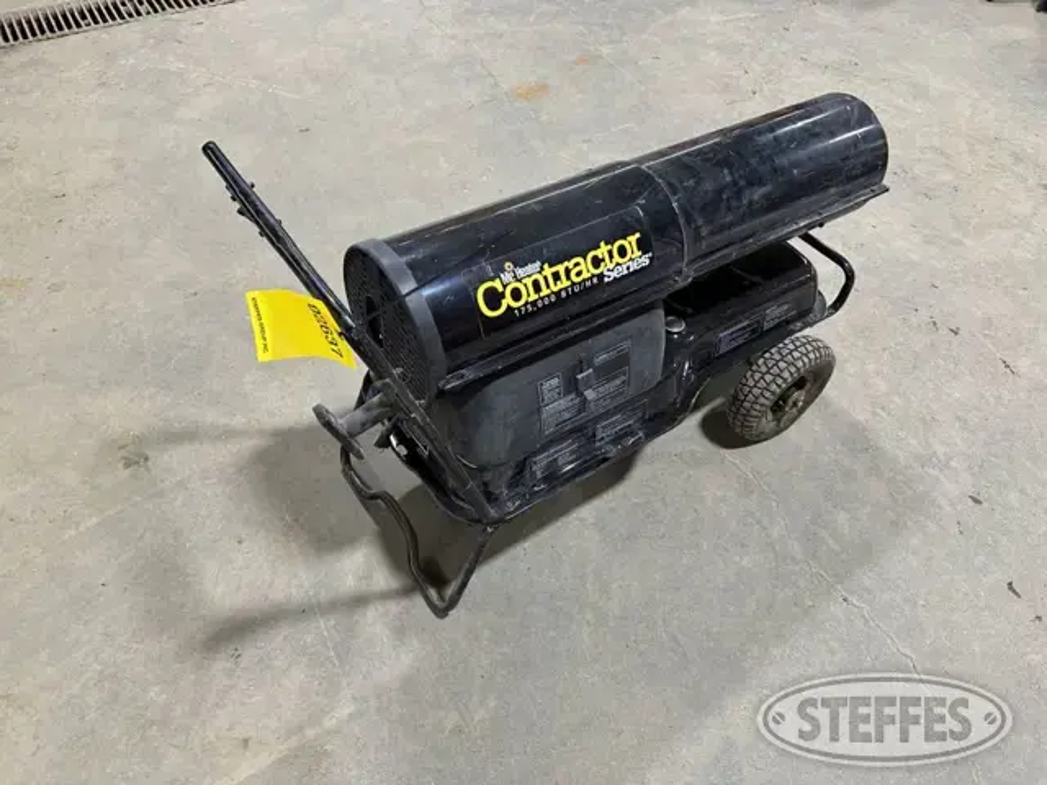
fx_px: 726
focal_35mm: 24
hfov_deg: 71.6
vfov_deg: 56.8
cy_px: 392
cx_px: 524
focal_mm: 6.86
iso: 250
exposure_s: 1/87
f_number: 1.78
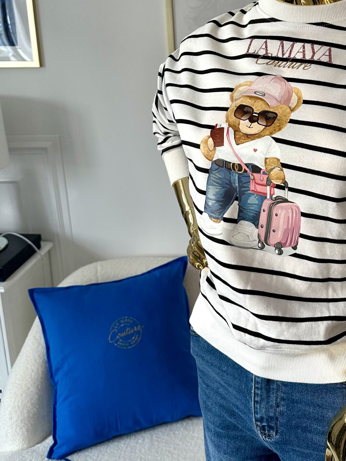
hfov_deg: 33.2
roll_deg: +1.9
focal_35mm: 43
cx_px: 243
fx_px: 573
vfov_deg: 43.1
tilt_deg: -14.4
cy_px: 146
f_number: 1.78
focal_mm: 6.86
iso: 160
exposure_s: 1/121
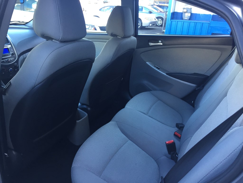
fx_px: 204
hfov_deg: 61.7
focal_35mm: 29
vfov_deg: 48.2
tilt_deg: -21.9
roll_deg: -5.4
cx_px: 122
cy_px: 92
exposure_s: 1/30
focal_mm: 4.15
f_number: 2.2
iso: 32
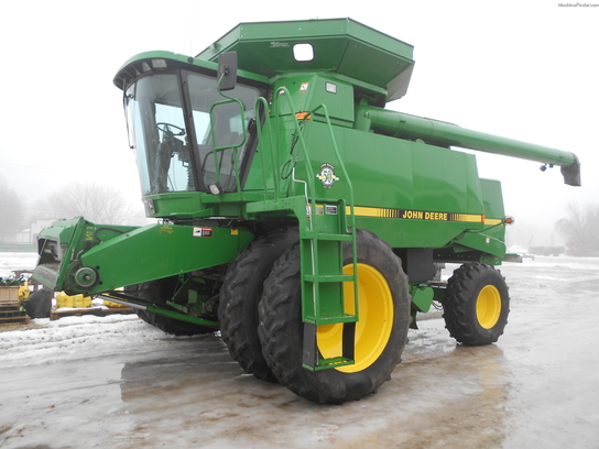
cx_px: 300
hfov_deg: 67.3
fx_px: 450
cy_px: 224
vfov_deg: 53.1
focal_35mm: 26
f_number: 3.2
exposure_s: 1/60
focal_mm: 4.6
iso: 80
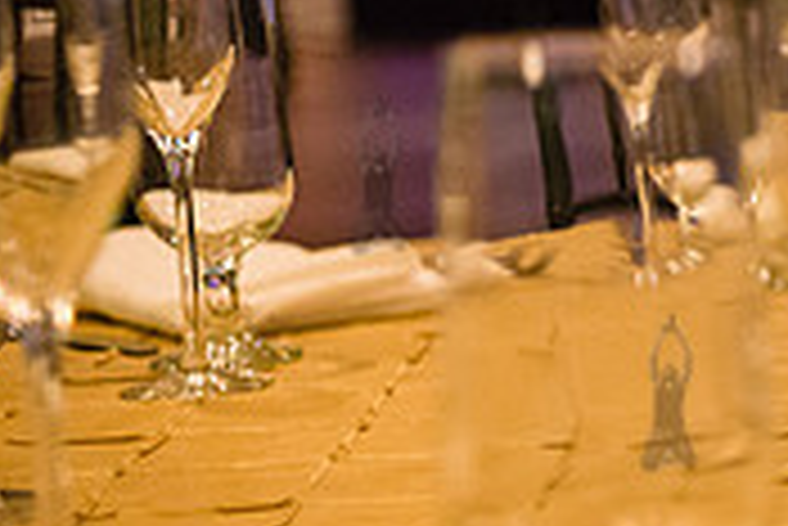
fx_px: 2541
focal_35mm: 116
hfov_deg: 15.9
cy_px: 173
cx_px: 1247
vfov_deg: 11.8
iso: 4000
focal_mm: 35
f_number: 2
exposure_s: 1/640
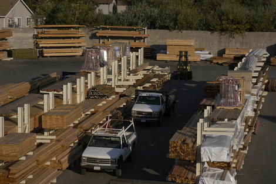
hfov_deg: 19.5
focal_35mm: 105
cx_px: 138
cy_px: 92
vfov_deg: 13.0
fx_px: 805
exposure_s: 1/250
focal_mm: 70
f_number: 19
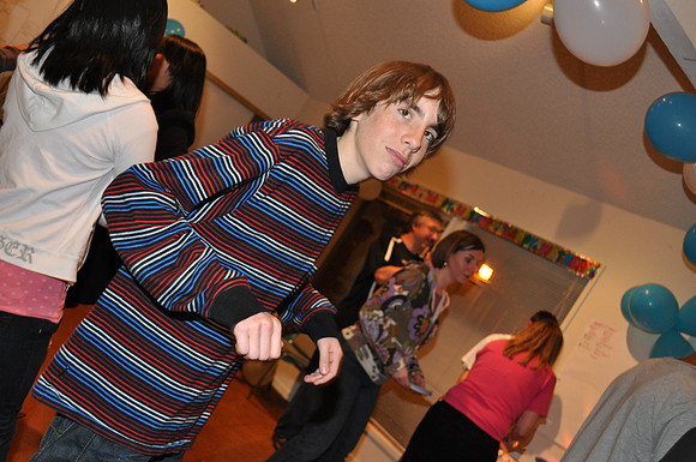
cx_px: 348
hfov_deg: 49.6
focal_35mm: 39
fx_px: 753
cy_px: 231
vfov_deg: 34.1
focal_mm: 26
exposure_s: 1/60
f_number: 4.2
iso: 800
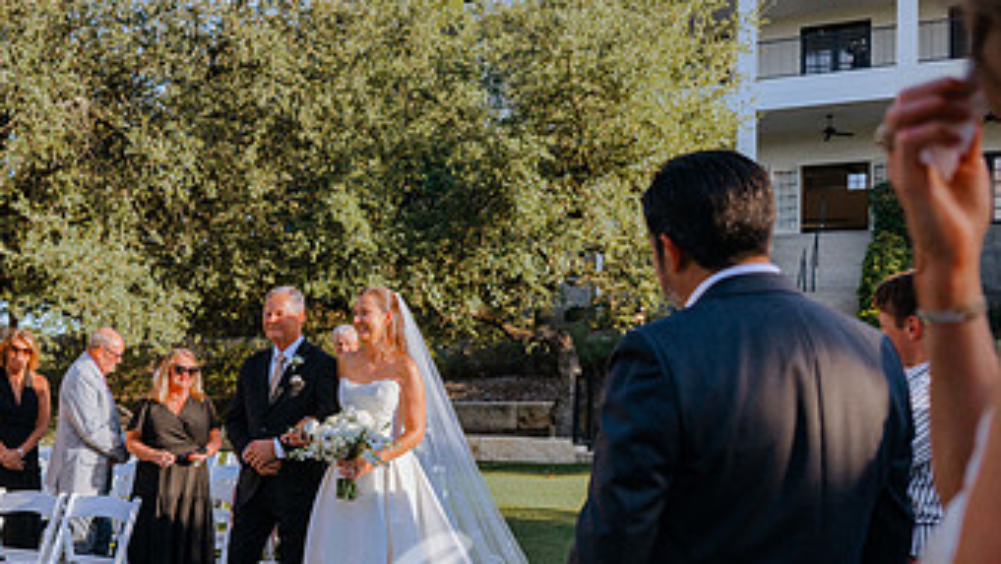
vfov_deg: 27.6
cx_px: 301
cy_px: 365
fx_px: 1142
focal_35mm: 43
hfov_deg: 46.3
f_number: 2.8
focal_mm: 24
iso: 200
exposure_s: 1/2500
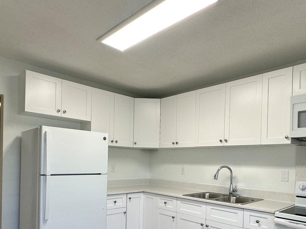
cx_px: 176
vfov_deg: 49.7
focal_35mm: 27
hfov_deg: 65.0
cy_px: 166
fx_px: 239
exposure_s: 1/120
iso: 100
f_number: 2.2
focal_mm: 2.22
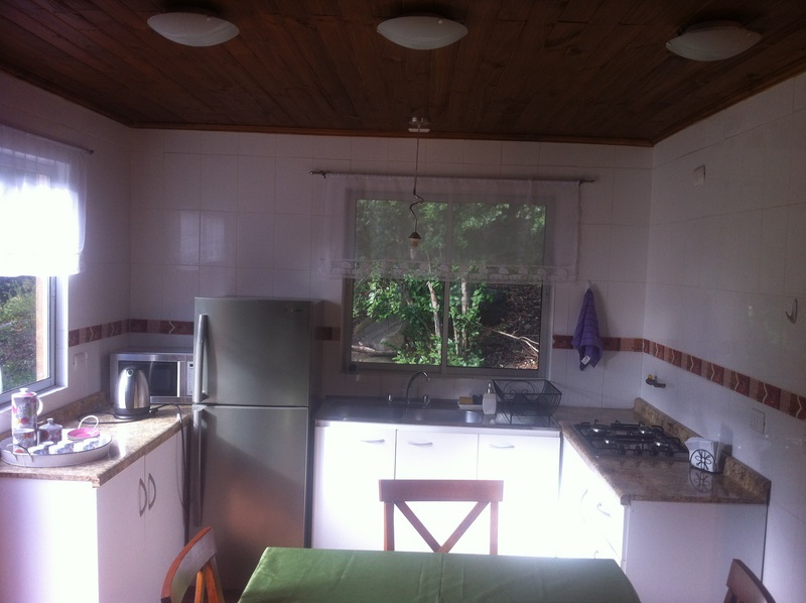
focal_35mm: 35
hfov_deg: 52.7
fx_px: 814
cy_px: 302
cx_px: 403
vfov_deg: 40.6
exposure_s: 1/25
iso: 80
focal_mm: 3.85
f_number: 2.8
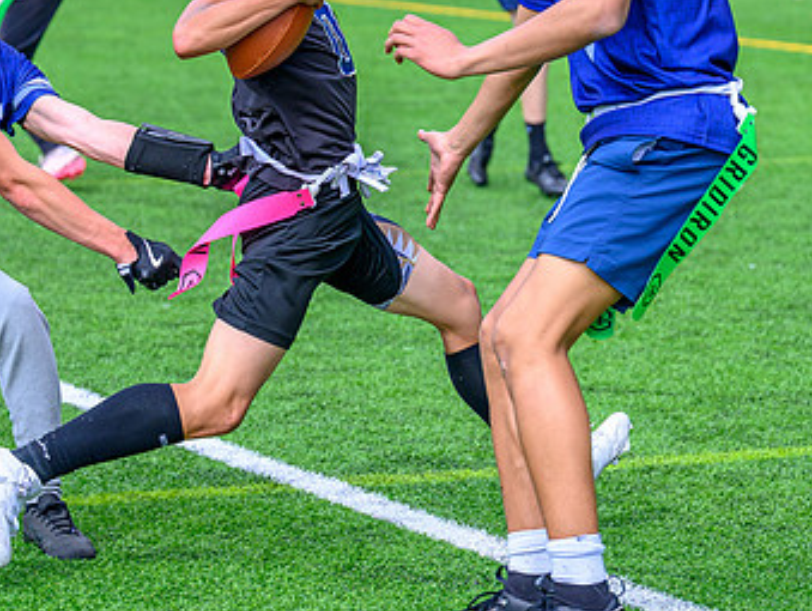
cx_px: 287
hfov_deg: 11.9
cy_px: 227
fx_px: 3898
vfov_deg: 9.0
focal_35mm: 166
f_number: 2.8
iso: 200
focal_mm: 70
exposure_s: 1/2000
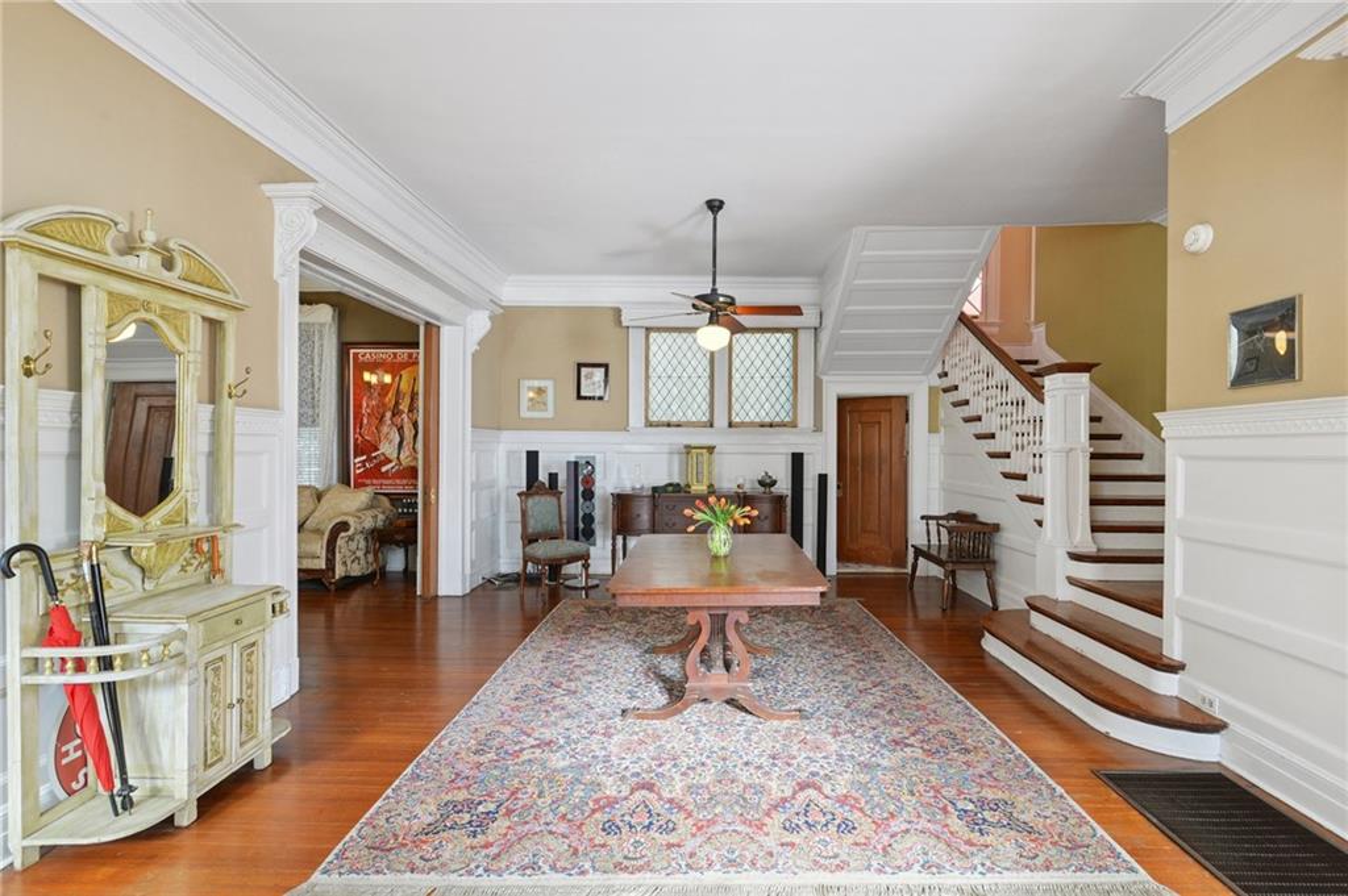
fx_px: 599
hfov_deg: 96.8
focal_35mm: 16
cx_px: 674
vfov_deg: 73.7
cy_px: 448
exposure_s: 1/6
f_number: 11
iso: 400
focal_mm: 16
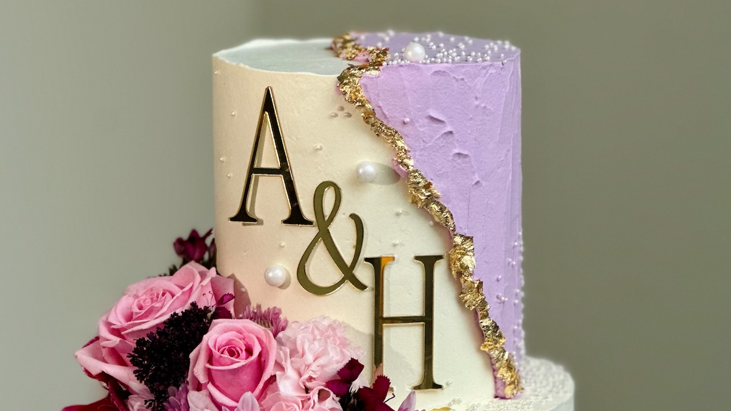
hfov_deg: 16.0
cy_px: 423
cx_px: 335
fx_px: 2597
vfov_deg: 9.0
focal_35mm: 134
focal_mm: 9
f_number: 2.8
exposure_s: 1/40
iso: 125
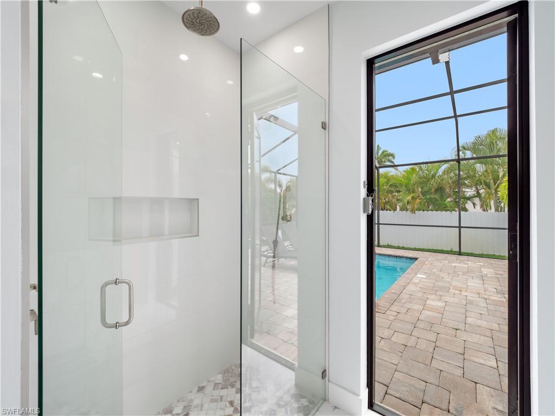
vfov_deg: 85.7
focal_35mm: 14
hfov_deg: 102.1
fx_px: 224
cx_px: 278
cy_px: 208
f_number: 7.1
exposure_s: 1/20
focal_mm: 7
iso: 200
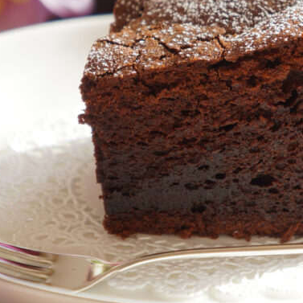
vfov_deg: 9.2
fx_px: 1883
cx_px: 207
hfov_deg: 9.2
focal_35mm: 190
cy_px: 63
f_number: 5.6
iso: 320
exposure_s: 1/100
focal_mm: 55
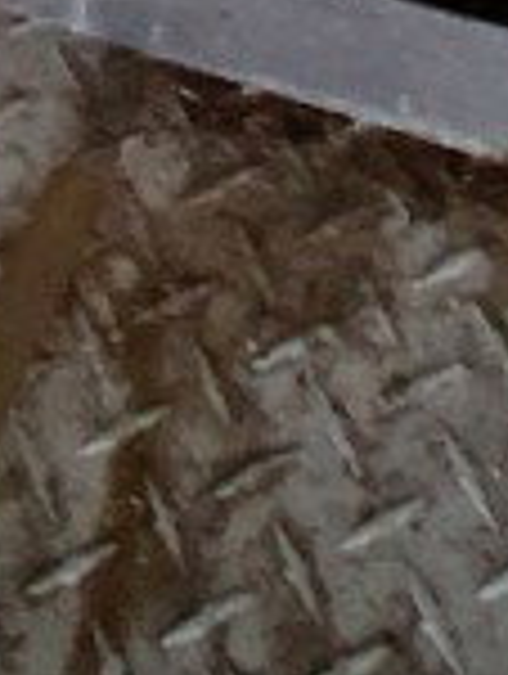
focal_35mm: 92
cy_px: -713
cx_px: 297
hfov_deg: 16.1
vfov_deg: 16.0
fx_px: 1795
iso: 400
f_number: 2.2
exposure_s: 1/20
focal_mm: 1.4
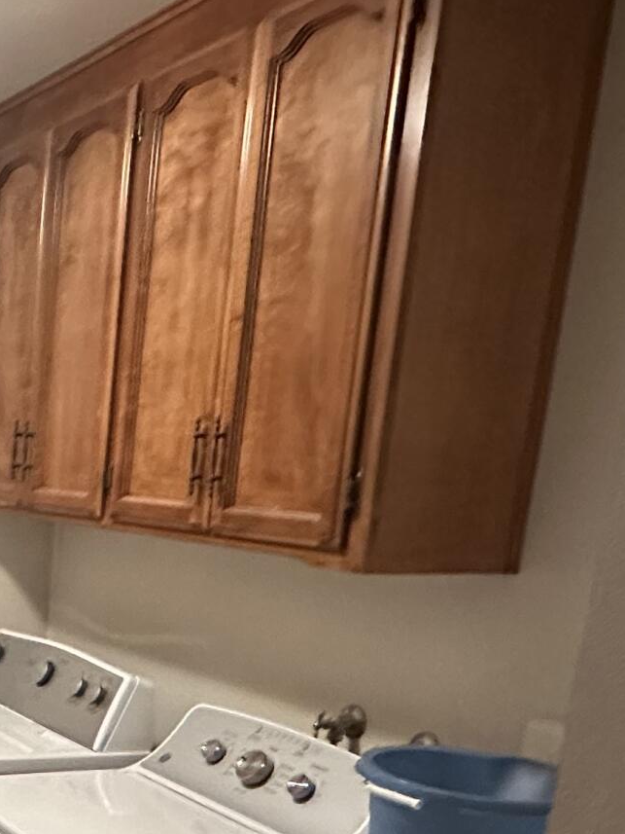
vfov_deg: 36.9
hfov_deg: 25.2
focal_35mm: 49
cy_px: 716
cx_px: -209
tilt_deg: -13.4
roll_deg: -1.9
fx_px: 1179
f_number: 2.2
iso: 1000
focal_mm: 2.22
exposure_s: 1/60
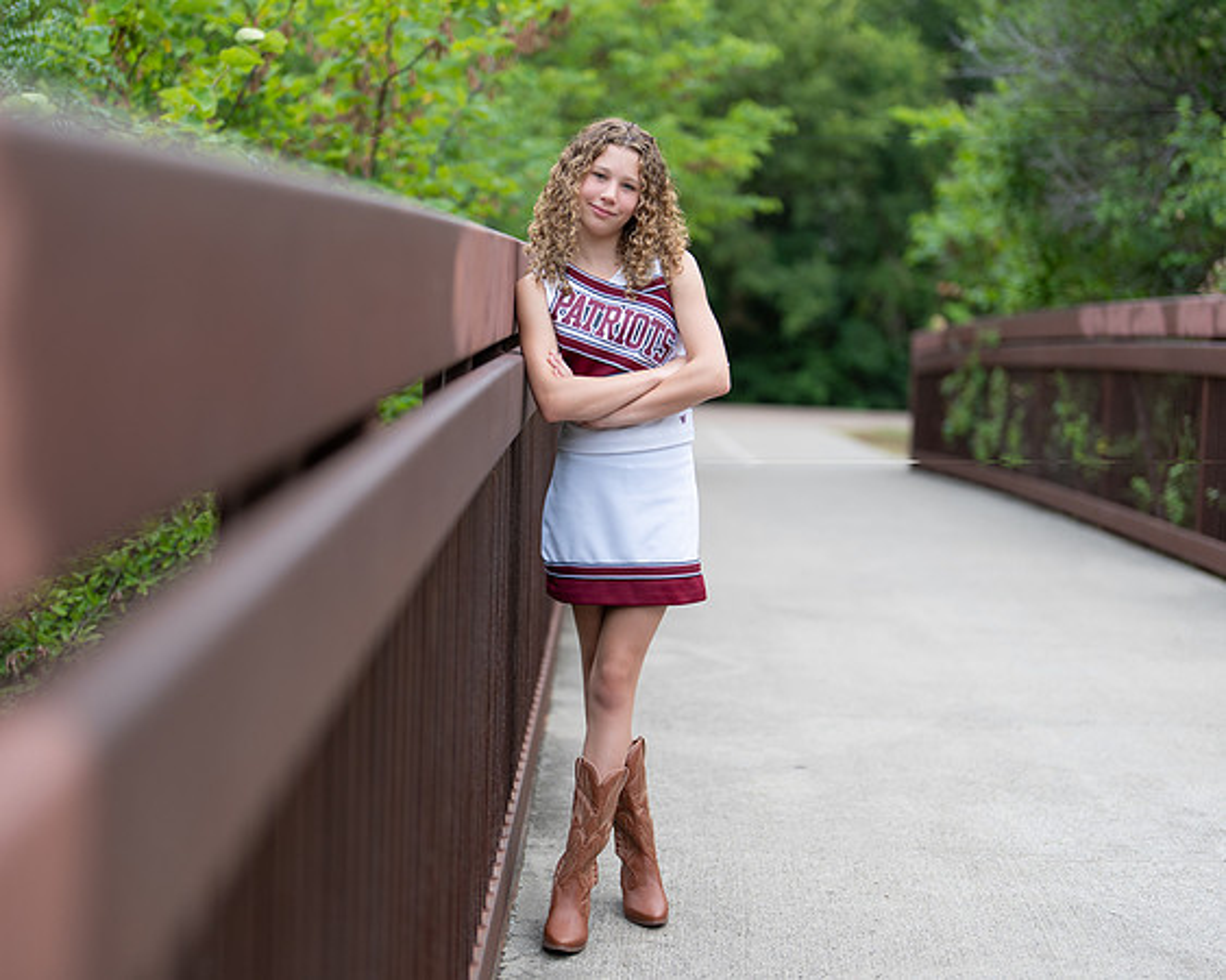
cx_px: 635
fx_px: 2184
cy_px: 485
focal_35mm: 60
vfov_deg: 25.3
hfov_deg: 31.3
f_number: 1.2
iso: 100
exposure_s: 1/400
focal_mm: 50
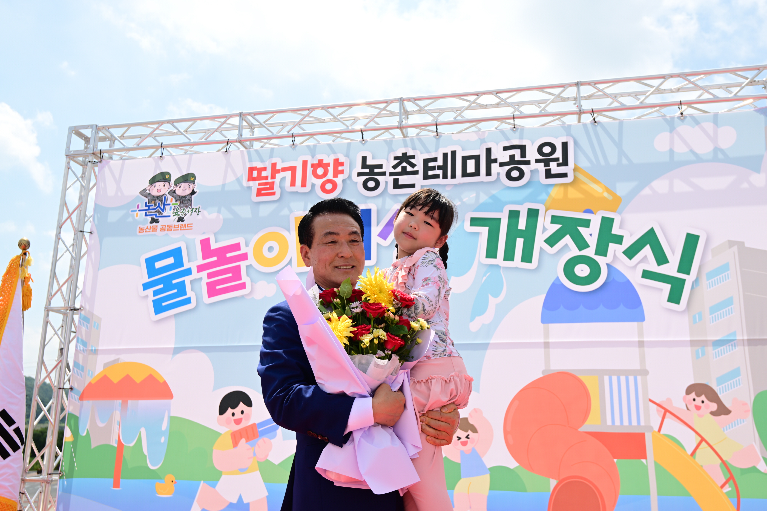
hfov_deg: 58.7
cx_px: 384
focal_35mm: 32
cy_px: 256
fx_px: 682
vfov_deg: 41.1
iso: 80
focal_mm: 32
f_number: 8
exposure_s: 1/200
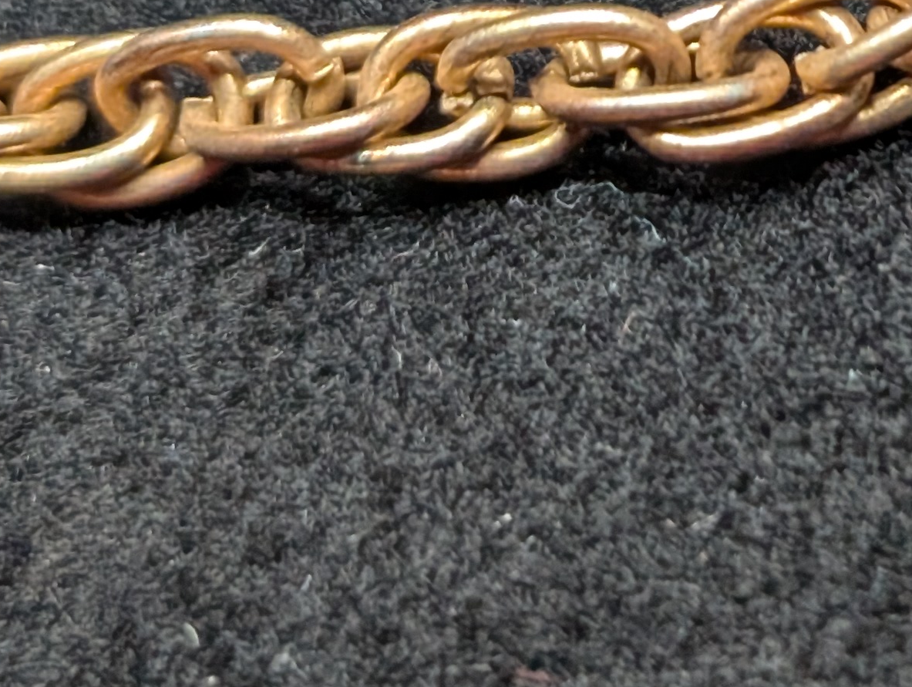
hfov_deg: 11.6
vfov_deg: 8.6
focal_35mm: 169
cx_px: 722
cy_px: -434
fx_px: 4459
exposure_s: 1/132
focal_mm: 6.9
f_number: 1.68
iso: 325
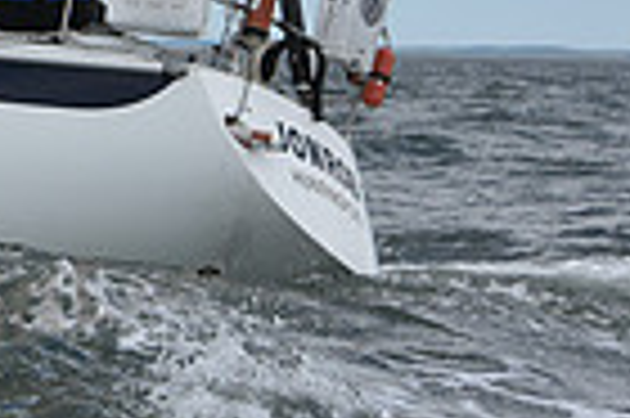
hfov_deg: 6.9
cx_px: -634
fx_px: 5069
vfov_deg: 4.7
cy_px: -290
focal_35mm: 290
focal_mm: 70
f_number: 8
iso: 320
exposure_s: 1/1250
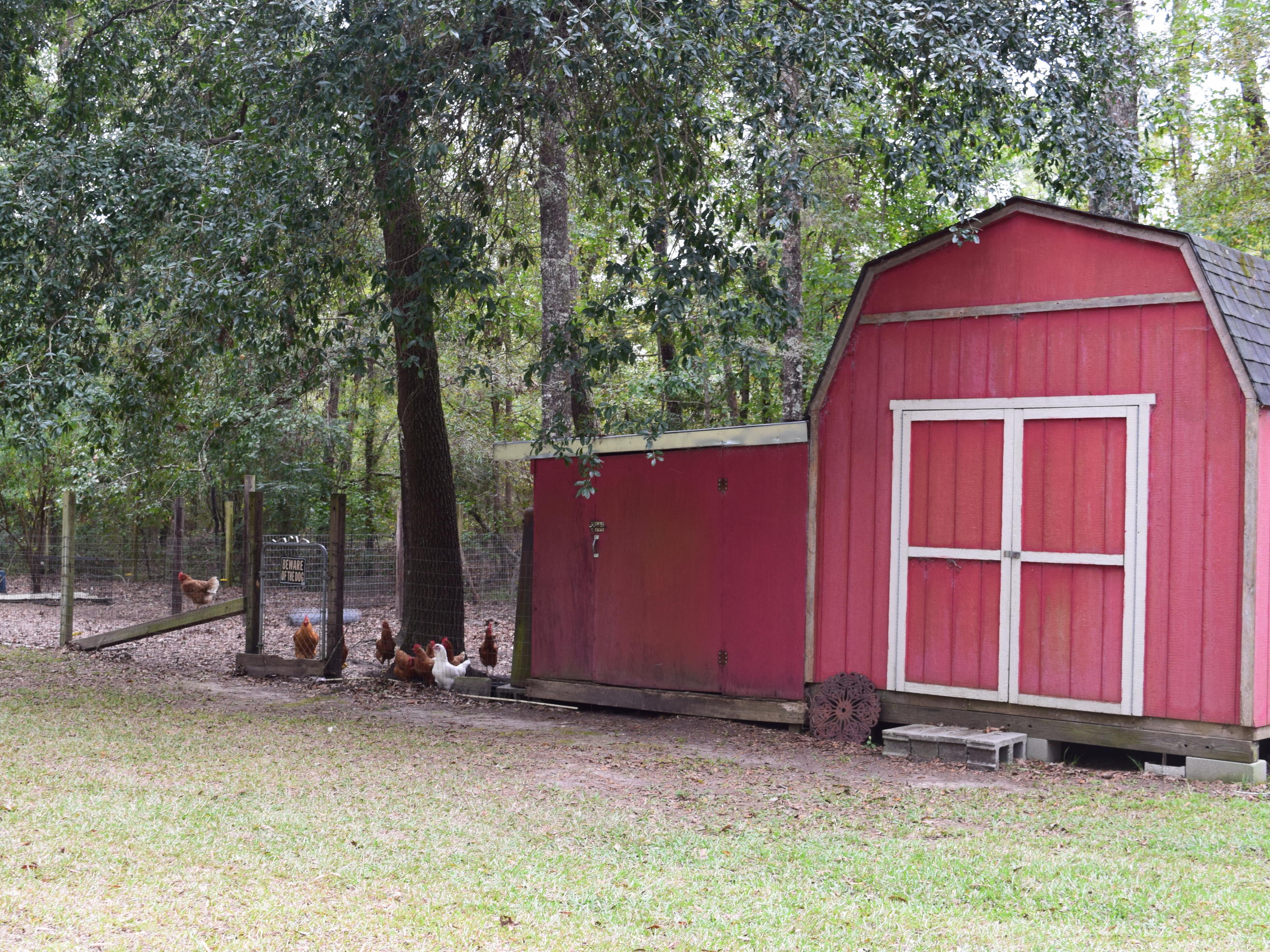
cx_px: 616
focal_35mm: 46
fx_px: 1688
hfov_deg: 41.2
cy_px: 479
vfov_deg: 31.5
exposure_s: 1/40
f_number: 7.1
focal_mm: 28
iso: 400
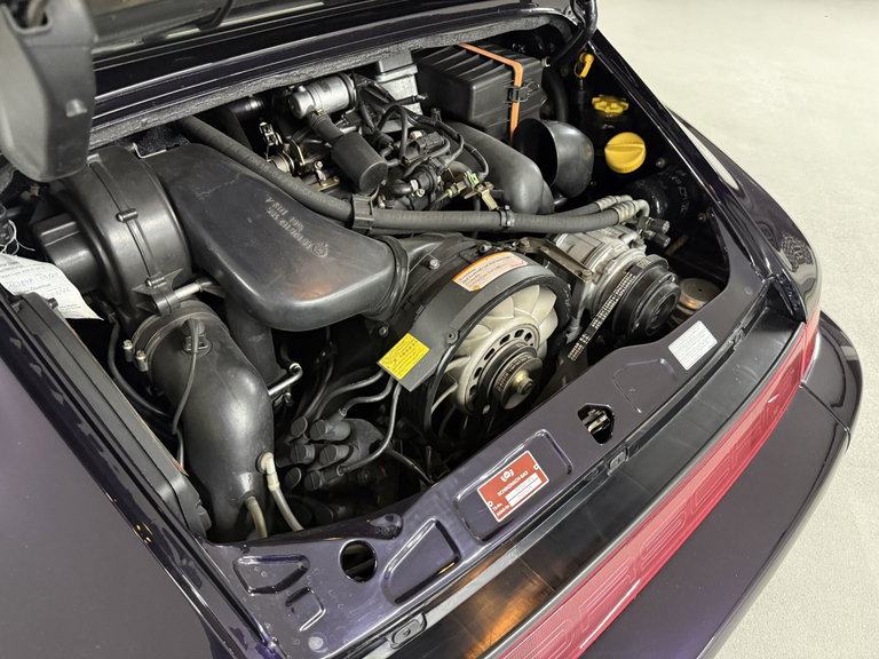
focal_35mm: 24
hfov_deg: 71.6
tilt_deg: -43.7
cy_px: 330
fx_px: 609
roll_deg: -2.7
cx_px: 440
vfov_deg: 56.8
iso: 800
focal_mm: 6.76
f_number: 1.78
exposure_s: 1/33
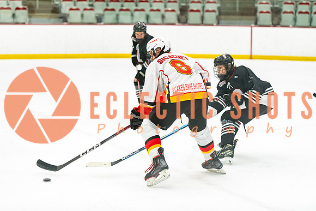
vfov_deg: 12.0
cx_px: 170
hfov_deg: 18.0
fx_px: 999
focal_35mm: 114
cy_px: 97
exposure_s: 1/640
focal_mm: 105
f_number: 2.8
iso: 3200
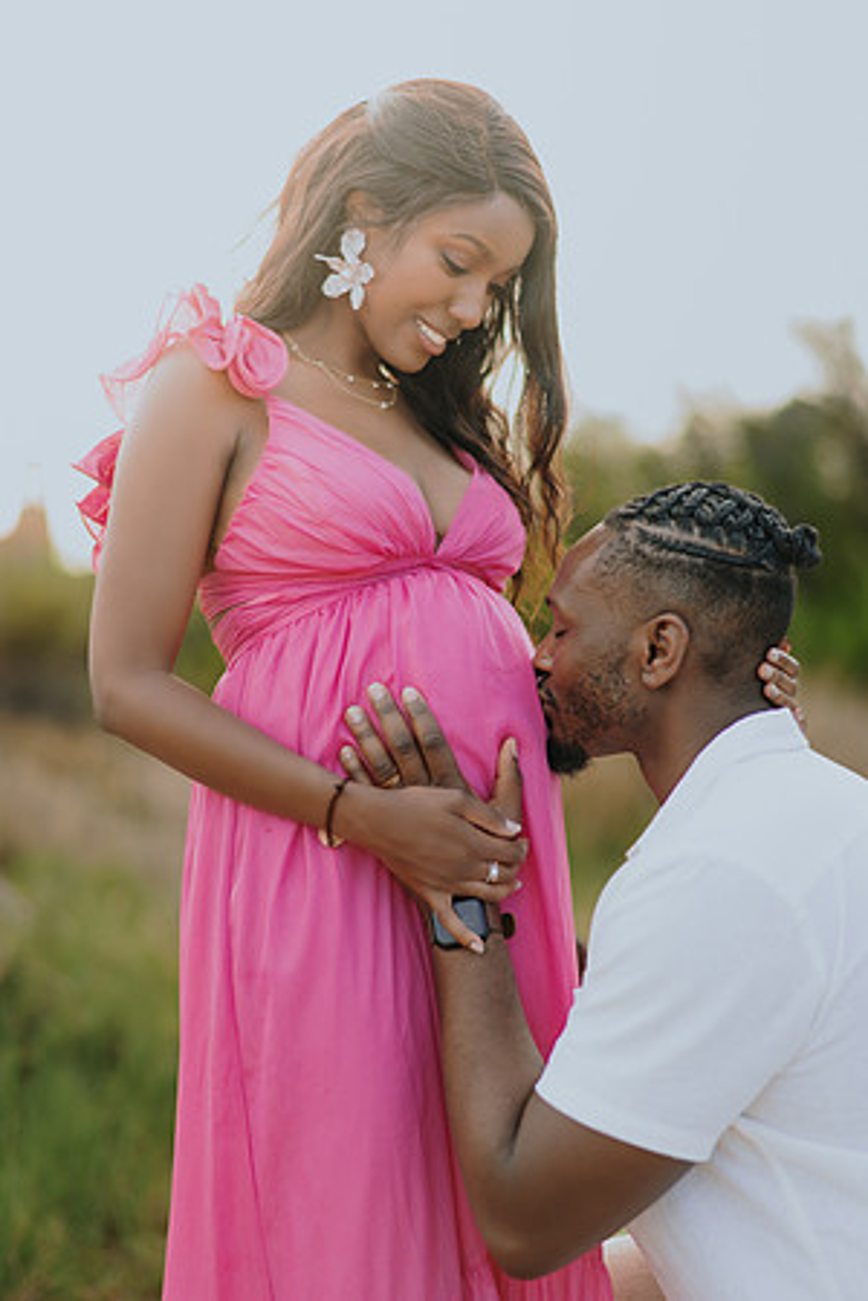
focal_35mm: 58
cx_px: 434
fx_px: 2098
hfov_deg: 23.4
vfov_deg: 34.5
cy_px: 650
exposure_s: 1/640
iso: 50
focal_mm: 58
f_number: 1.4
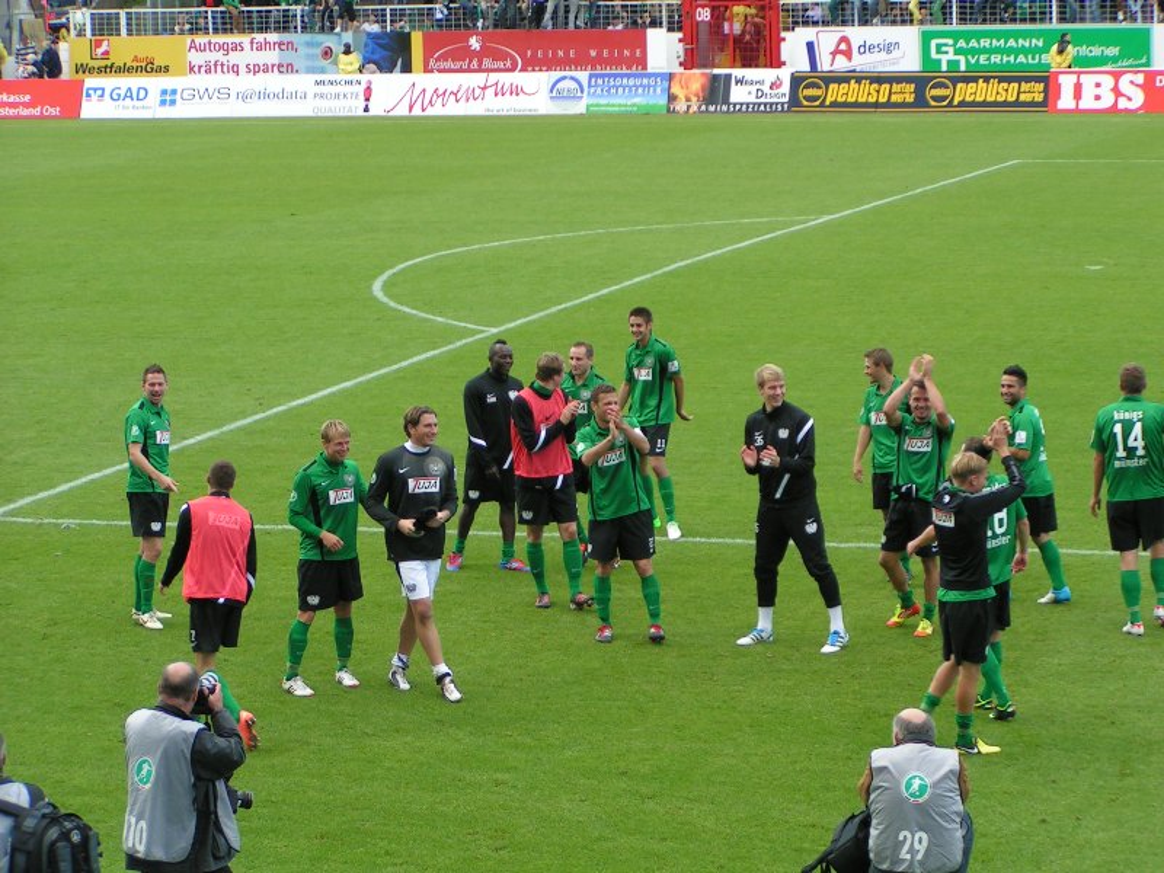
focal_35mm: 108
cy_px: 436
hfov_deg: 18.2
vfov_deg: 13.7
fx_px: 3632
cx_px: 582
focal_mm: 16.6
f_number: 3.5
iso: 50
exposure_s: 1/125
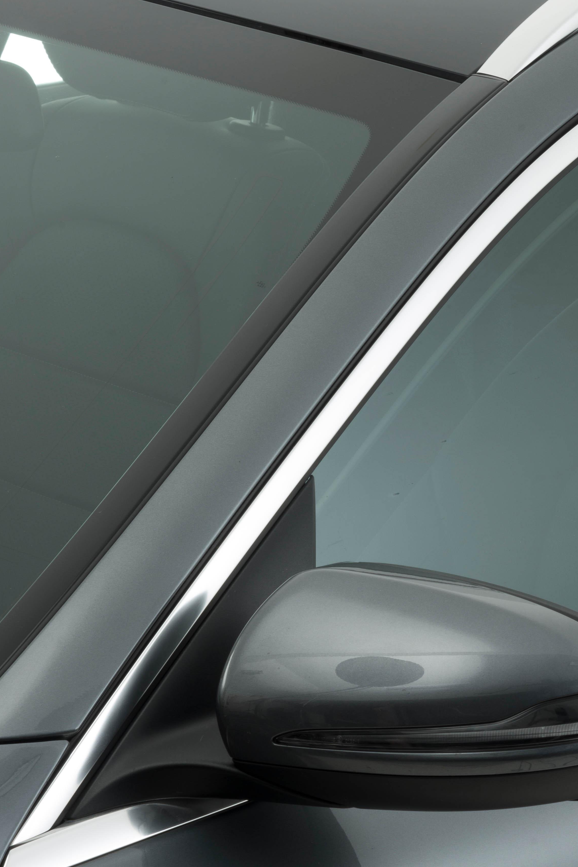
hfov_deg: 5.8
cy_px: 455
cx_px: 604
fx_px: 5728
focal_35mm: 238
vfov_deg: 8.6
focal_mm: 110
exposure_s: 1/160
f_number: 18
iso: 50
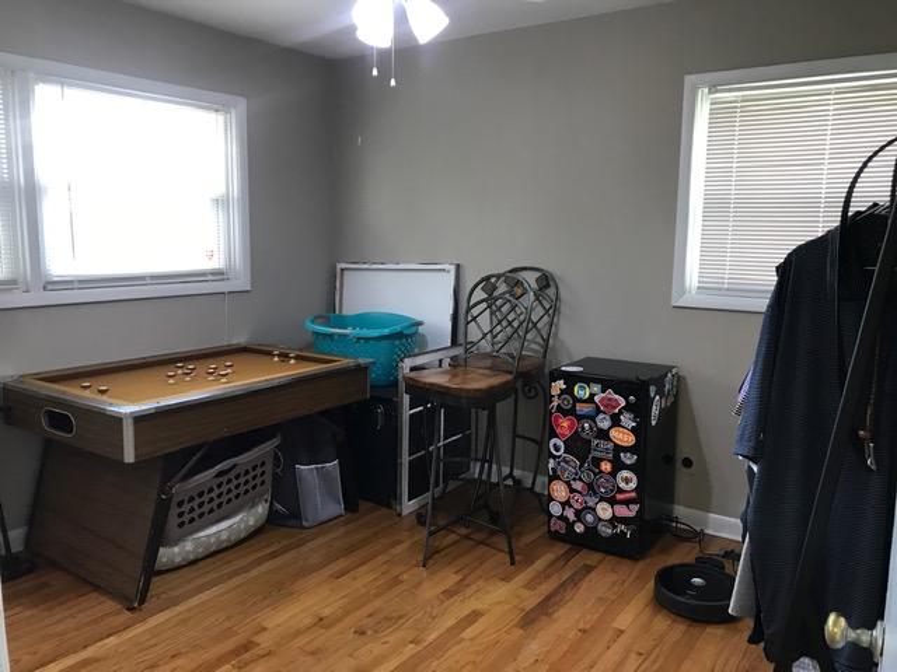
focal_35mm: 28
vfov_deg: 49.7
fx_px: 726
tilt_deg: -7.5
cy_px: 336
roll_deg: -1.2
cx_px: 448
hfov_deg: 63.4
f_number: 1.8
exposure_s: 1/17
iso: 40
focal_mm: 3.99
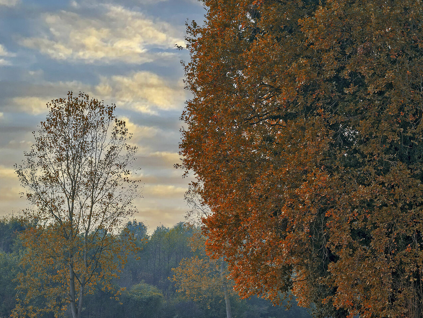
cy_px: 93
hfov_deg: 23.2
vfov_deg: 17.9
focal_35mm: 82
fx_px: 1002
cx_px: 382
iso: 50
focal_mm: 45
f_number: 5.6
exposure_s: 1/125
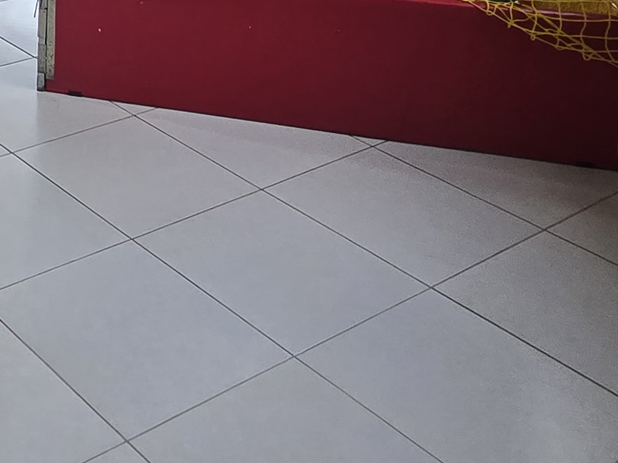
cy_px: -268
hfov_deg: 28.8
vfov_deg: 21.6
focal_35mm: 54
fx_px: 964
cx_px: -189
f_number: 2.2
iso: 160
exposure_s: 1/60
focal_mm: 2.2
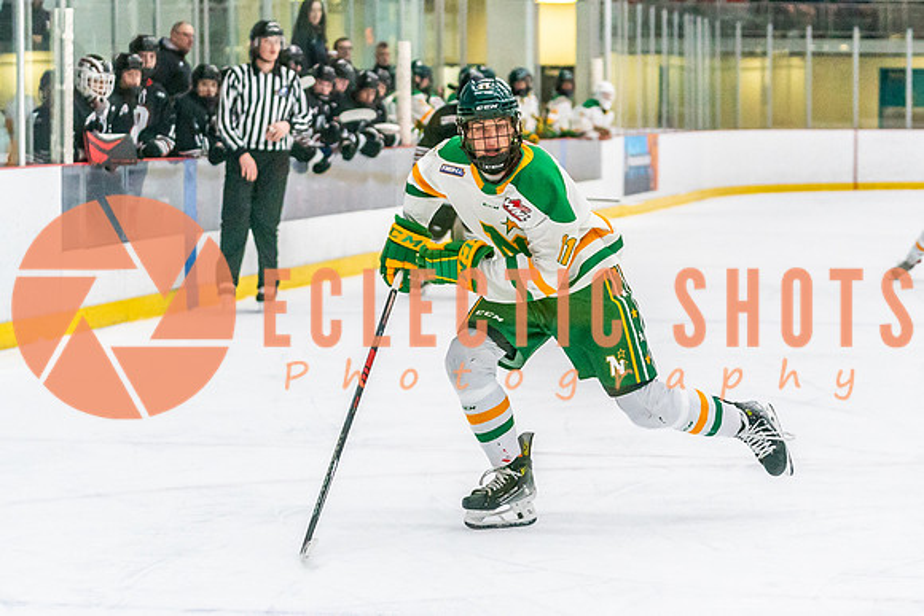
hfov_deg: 15.7
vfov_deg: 10.6
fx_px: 3337
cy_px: 249
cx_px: 590
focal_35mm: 130
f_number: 2.8
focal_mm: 70
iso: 3200
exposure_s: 1/1250
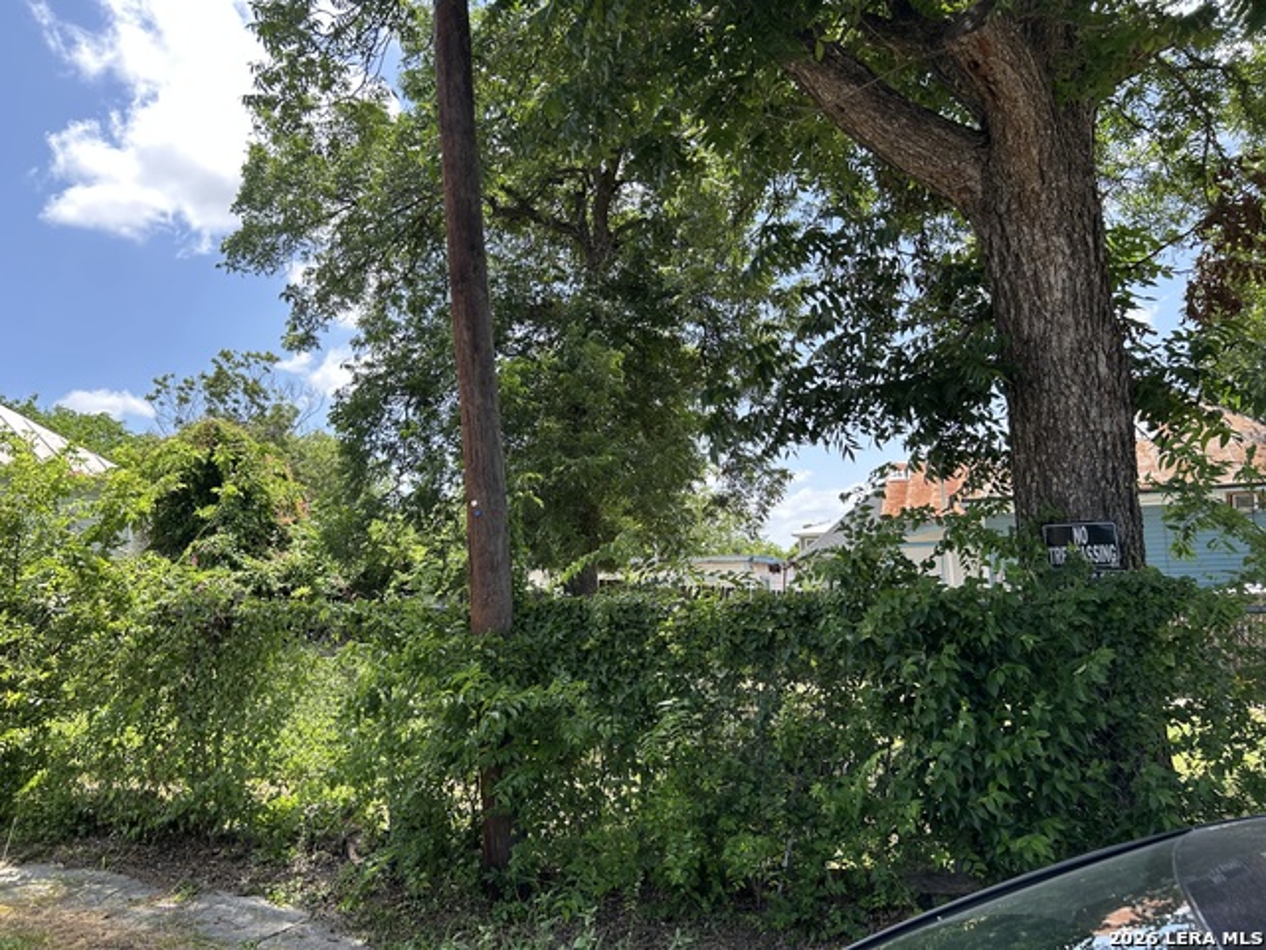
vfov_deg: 53.1
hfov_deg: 67.3
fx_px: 951
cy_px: 475
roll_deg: +2.3
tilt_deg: +6.0
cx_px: 633
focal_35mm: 26
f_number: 1.5
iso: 50
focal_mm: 5.7
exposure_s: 1/1019
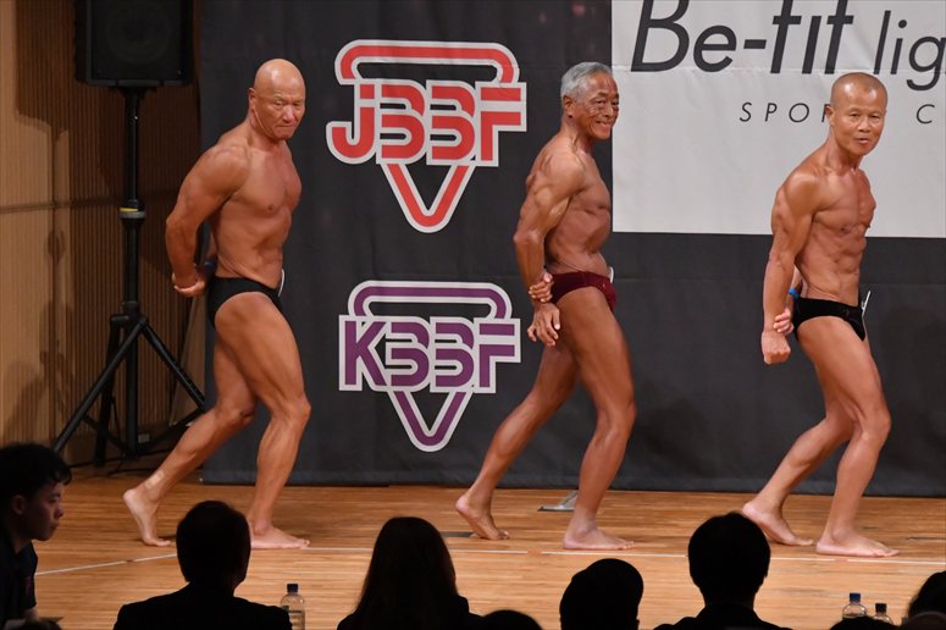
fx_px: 7092
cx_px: 473
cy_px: 315
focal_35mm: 270
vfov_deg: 5.1
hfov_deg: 7.6
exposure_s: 1/400
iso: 7200
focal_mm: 180
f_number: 5.6
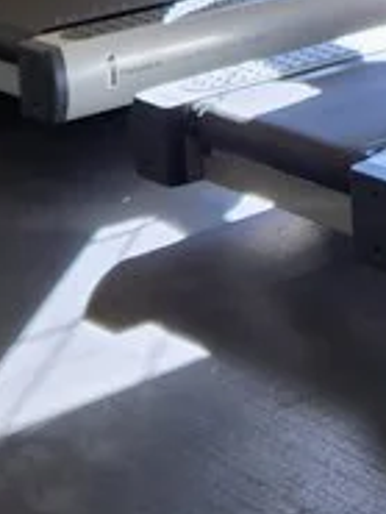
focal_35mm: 127
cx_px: 589
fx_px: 1886
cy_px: -186
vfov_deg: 14.7
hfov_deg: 11.2
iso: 20
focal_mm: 5.4
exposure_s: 1/120
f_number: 1.8
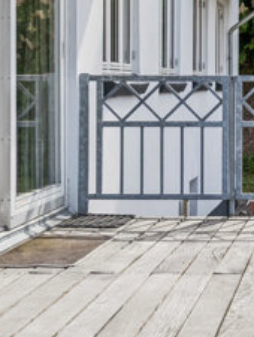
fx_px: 996
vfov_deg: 19.0
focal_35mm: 102
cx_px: 360
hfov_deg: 13.8
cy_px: 48
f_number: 8
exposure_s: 1/250
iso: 250
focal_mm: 20
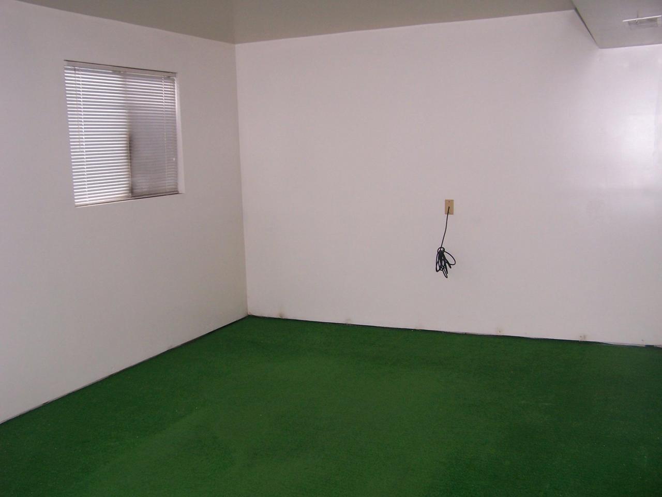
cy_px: 248
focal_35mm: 38
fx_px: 727
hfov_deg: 49.0
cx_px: 331
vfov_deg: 37.7
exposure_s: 1/60
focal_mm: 6.3
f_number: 2.8
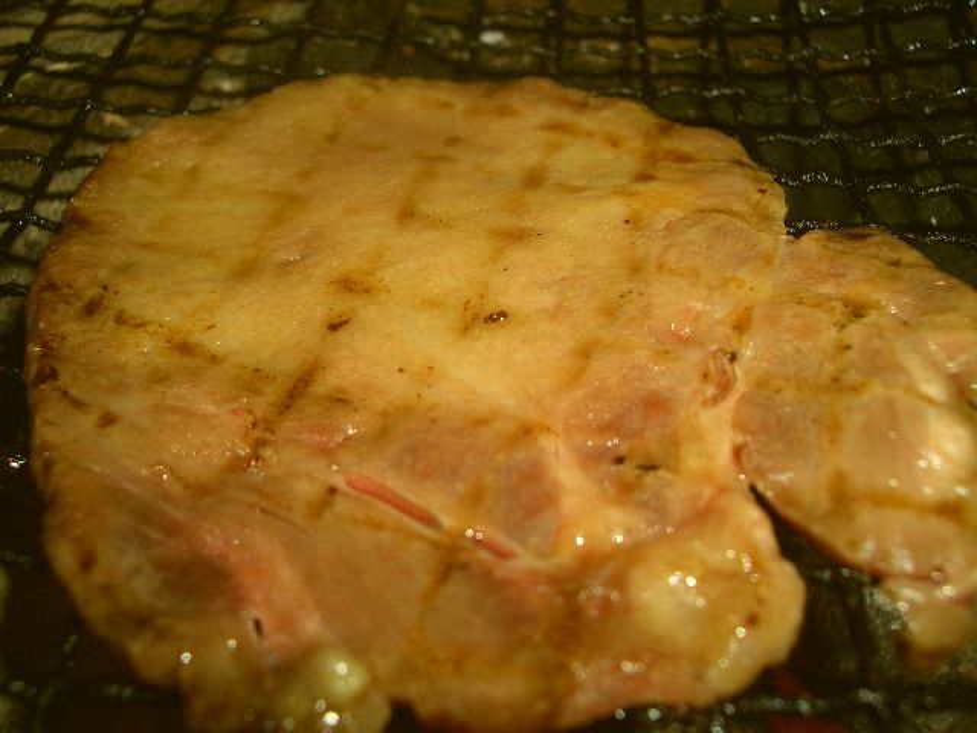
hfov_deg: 45.8
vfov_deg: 35.1
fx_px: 1157
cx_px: 488
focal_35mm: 41
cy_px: 366
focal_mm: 6.8
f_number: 2.8
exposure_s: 1/60
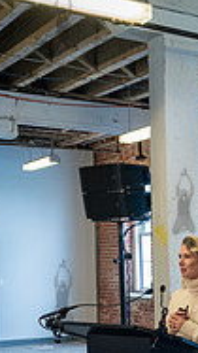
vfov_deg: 26.0
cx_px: 426
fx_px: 748
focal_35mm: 80
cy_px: 292
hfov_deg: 12.7
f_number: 5.6
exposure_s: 1/200
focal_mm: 24
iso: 2500
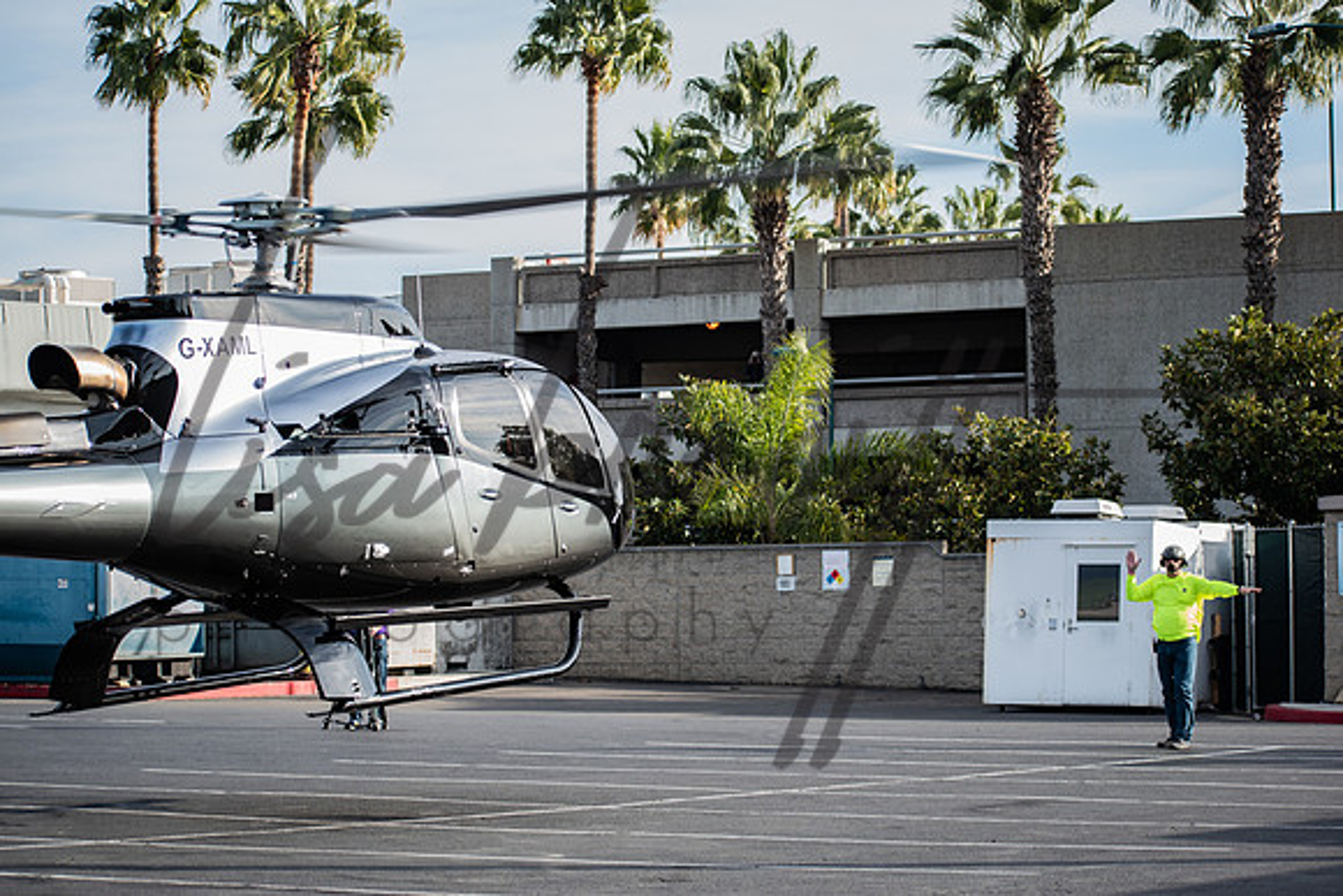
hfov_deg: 19.5
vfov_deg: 13.0
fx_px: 3918
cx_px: 672
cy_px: 448
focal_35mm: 105
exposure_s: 1/200
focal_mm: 70
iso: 100
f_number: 4.5
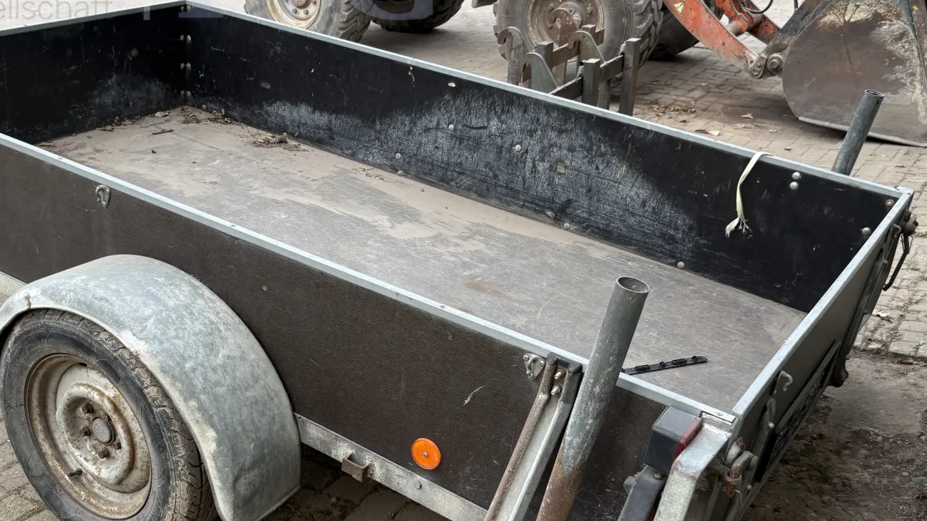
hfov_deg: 47.9
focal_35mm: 42
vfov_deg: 28.2
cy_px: 326
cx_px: 339
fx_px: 1032
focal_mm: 5.96
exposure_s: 1/200
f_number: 1.6
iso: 40
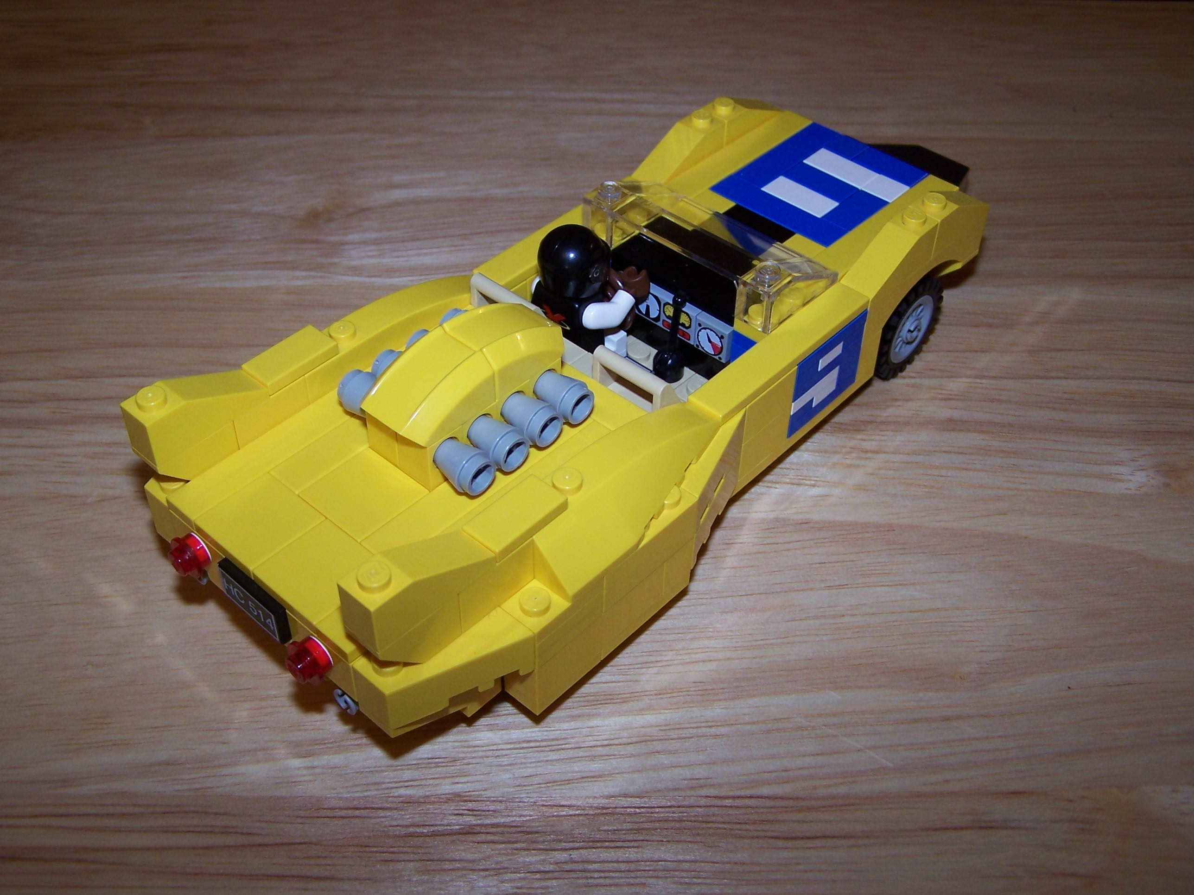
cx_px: 597
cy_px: 448
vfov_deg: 37.7
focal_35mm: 38
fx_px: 1311
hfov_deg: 49.0
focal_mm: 6.3
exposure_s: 1/60
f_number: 2.8
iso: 80
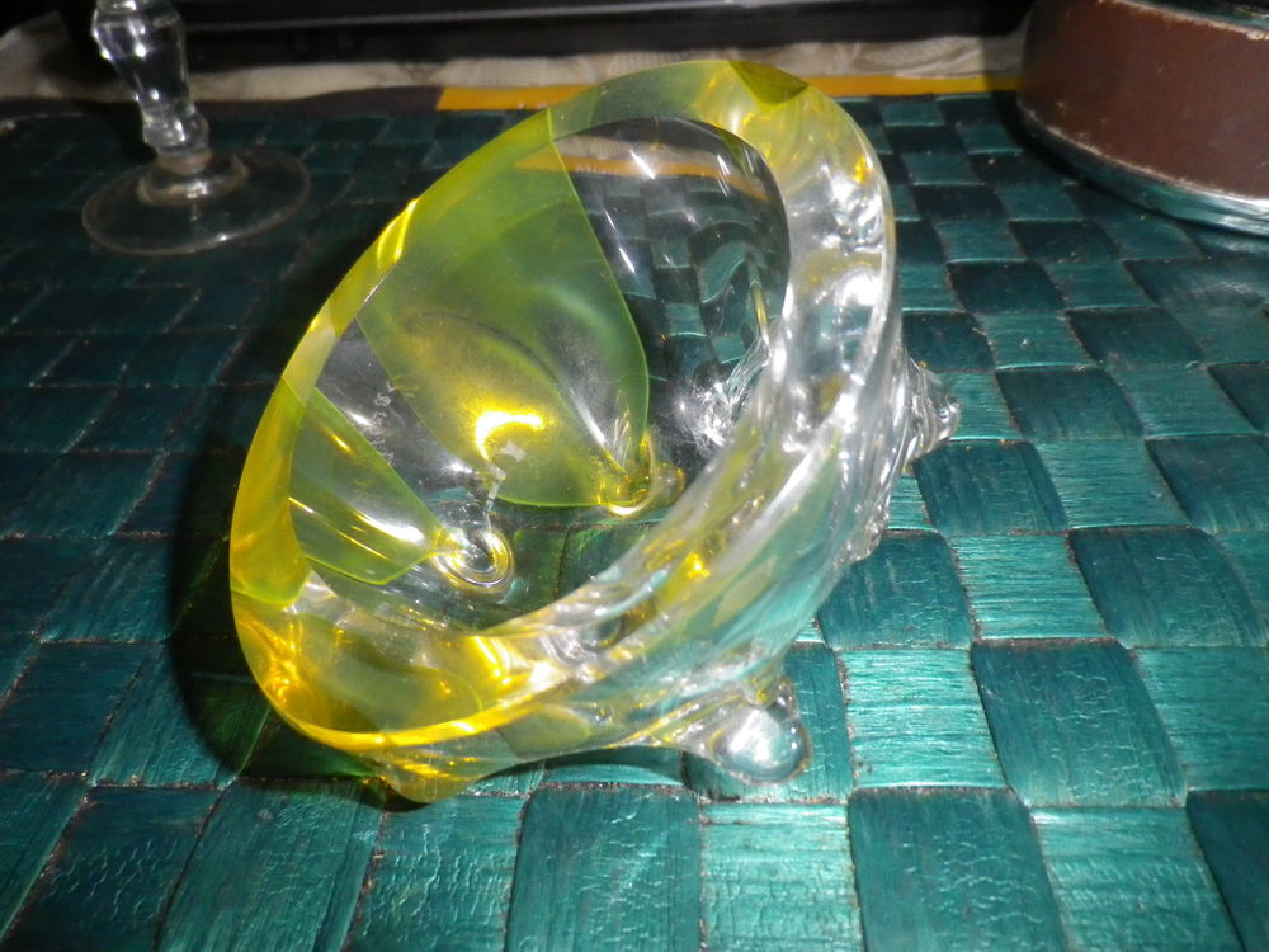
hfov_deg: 69.4
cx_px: 634
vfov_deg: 54.9
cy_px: 476
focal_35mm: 25
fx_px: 916
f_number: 7.1
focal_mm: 4.5
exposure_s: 1/50
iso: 400
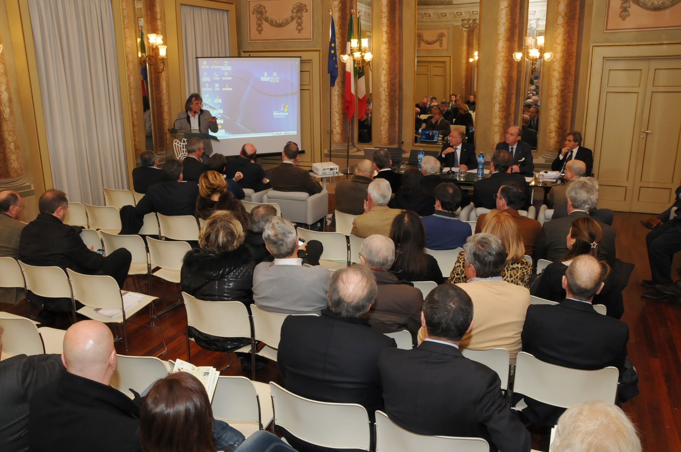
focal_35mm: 29
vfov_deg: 44.9
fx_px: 548
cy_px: 230
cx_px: 327
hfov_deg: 63.7
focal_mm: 18
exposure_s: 1/60
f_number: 7.1
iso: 800
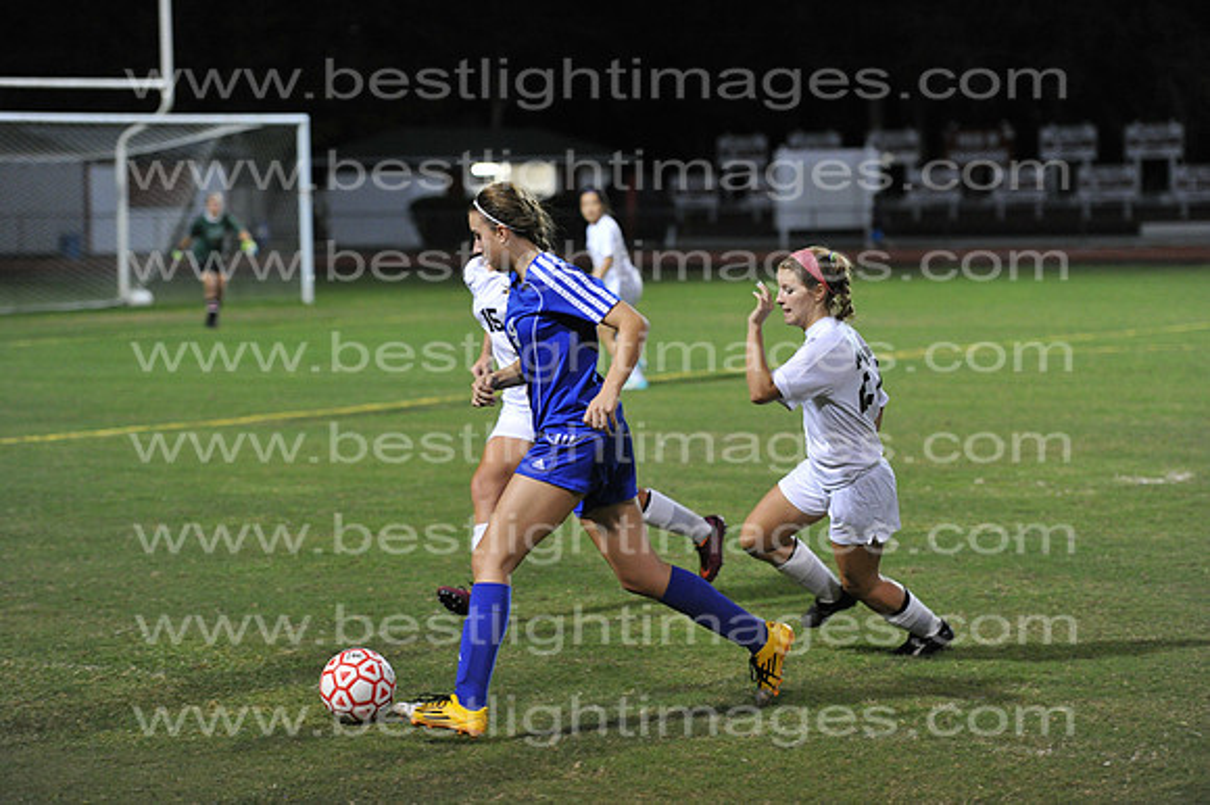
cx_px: 605
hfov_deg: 18.3
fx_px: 3762
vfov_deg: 12.2
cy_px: 402
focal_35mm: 112
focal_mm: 112
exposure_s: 1/400
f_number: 3.2
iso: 5000
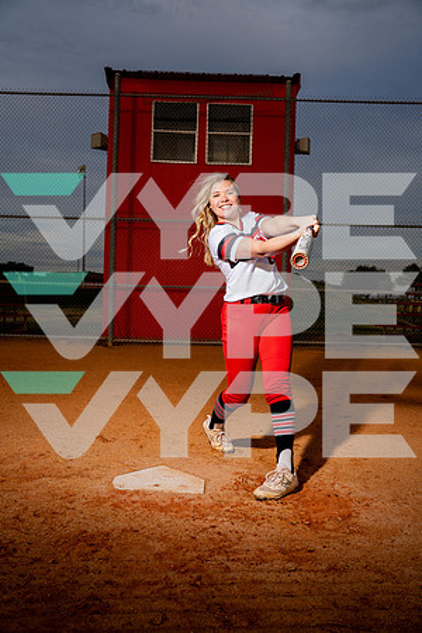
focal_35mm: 32
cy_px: 316
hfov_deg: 41.1
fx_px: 563
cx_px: 211
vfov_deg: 58.7
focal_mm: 32
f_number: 4
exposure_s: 1/1600
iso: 200
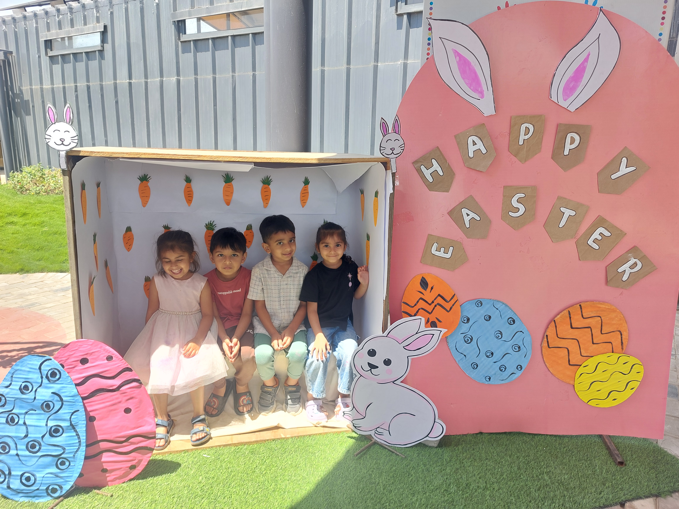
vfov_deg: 54.9
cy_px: 254
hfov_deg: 69.4
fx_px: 490
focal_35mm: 25
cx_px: 340
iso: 25
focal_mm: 5.23
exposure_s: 1/124
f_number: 1.8
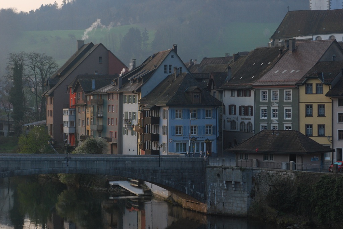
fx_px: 1001
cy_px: 114
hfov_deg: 19.4
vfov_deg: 13.1
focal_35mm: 105
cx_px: 172
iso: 400
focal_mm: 70
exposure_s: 1/80
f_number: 11
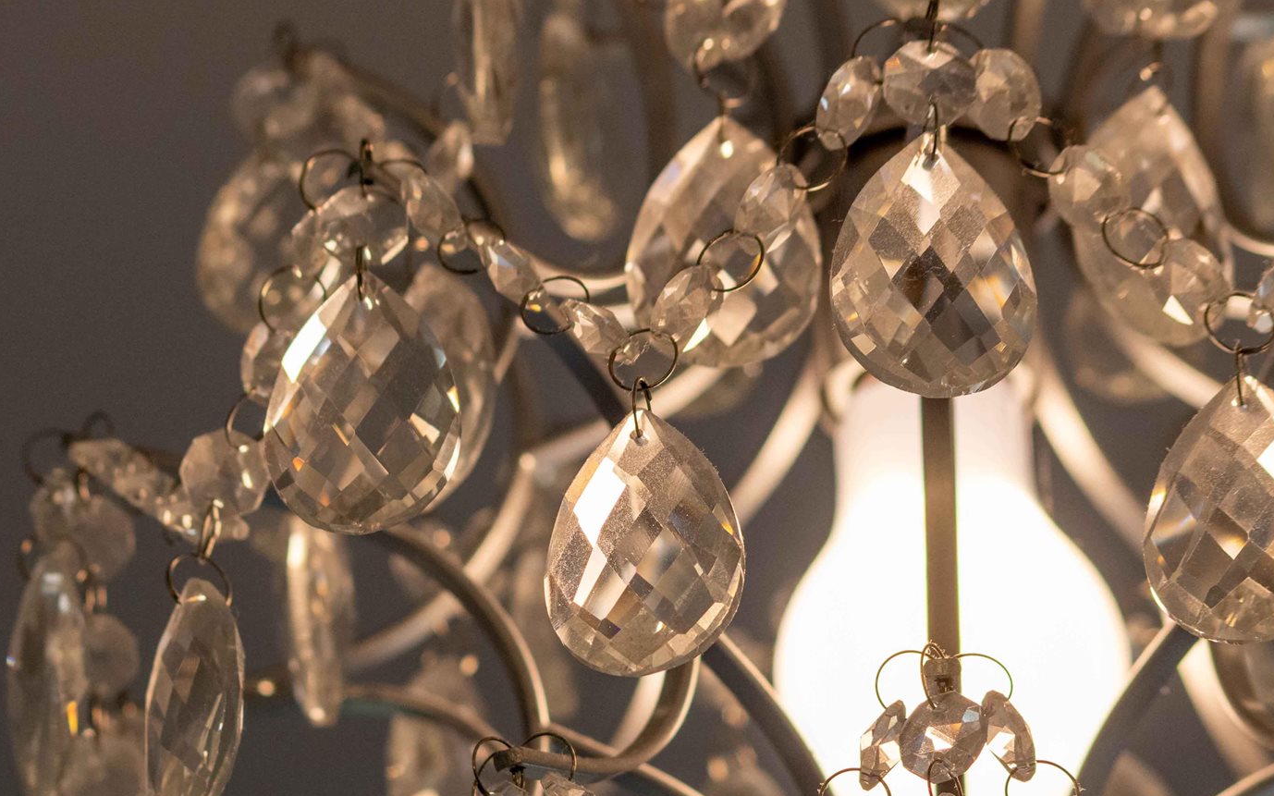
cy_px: 709
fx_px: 5520
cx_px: 462
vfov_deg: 8.2
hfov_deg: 13.2
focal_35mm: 159
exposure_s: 1/400
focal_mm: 70
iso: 400
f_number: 5.6
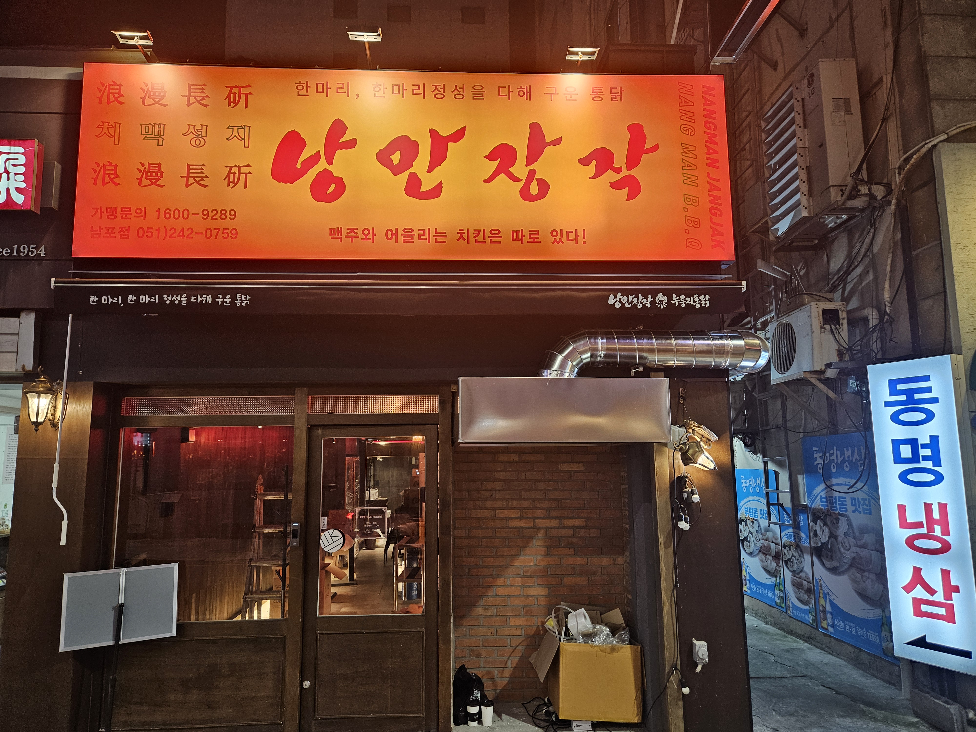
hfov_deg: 73.9
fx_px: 648
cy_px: 366
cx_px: 488
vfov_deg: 58.9
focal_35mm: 23
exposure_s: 1/120
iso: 250
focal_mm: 5.4
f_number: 1.8
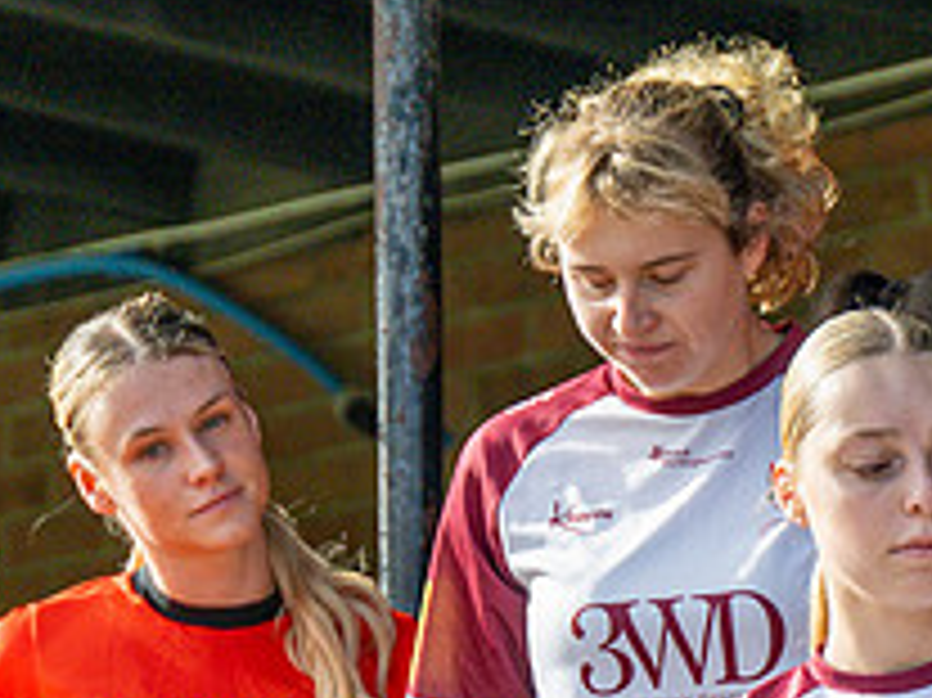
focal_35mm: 518
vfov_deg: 2.9
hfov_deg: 3.8
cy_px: 734
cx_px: 1132
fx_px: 13939
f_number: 4
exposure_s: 1/1600
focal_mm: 110
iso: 400
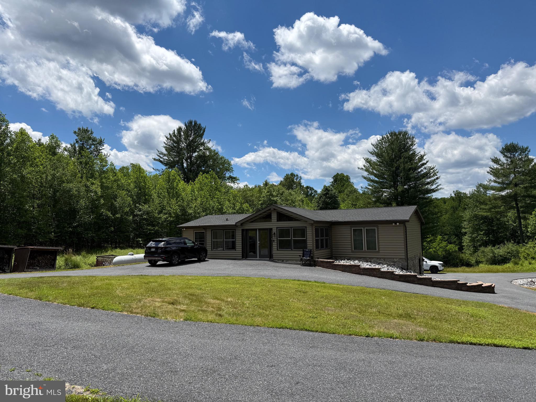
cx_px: 268
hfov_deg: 71.6
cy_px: 201
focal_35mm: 24
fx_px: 372
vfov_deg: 56.8
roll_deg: +1.2
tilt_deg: +5.3
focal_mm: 6.76
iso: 80
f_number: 1.78
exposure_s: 1/8130
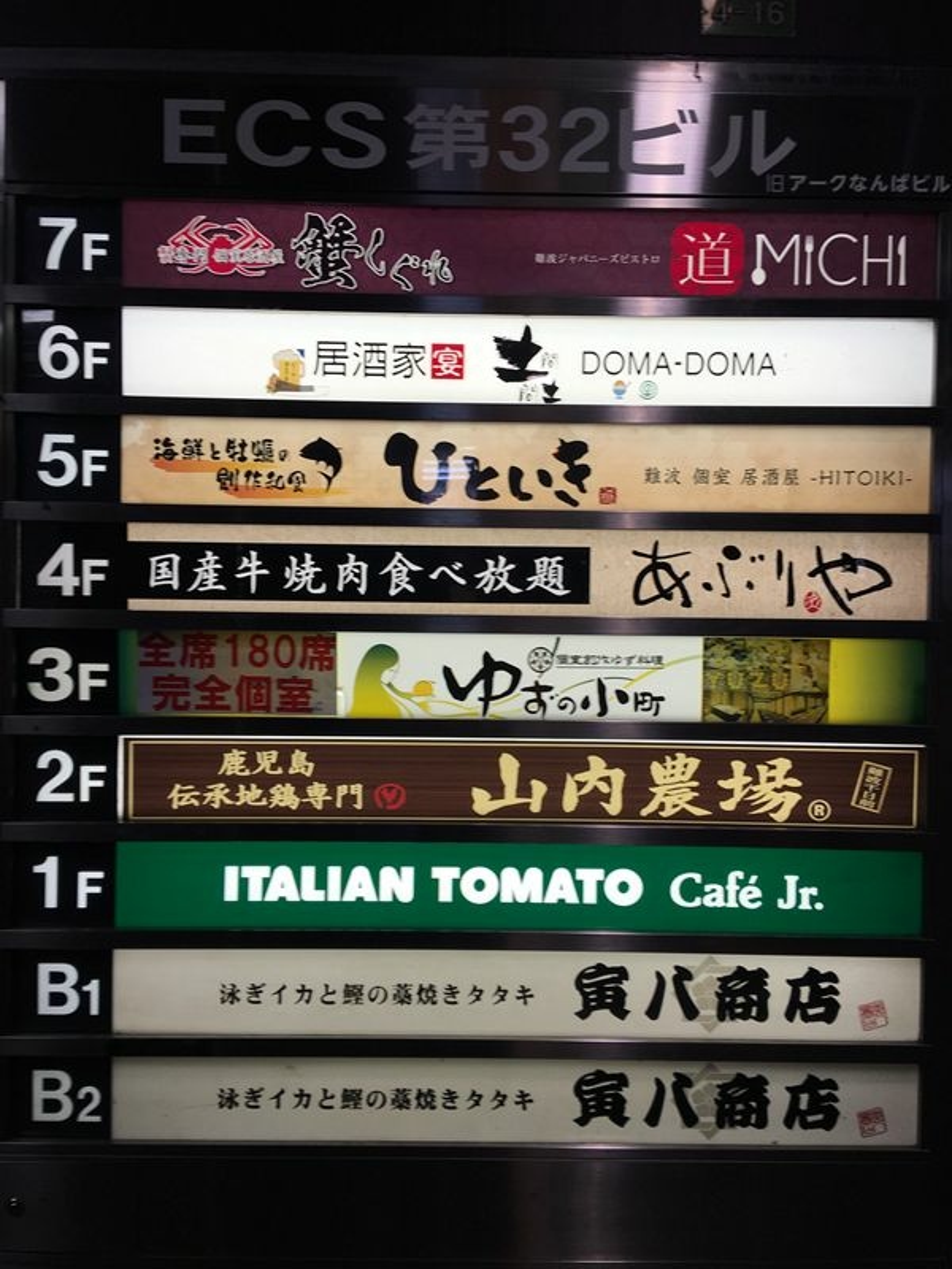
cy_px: 634
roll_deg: -2.0
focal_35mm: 29
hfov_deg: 48.2
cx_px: 476
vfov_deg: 61.7
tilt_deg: +1.2
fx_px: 1063
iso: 25
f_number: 2.2
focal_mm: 4.15
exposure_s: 1/60
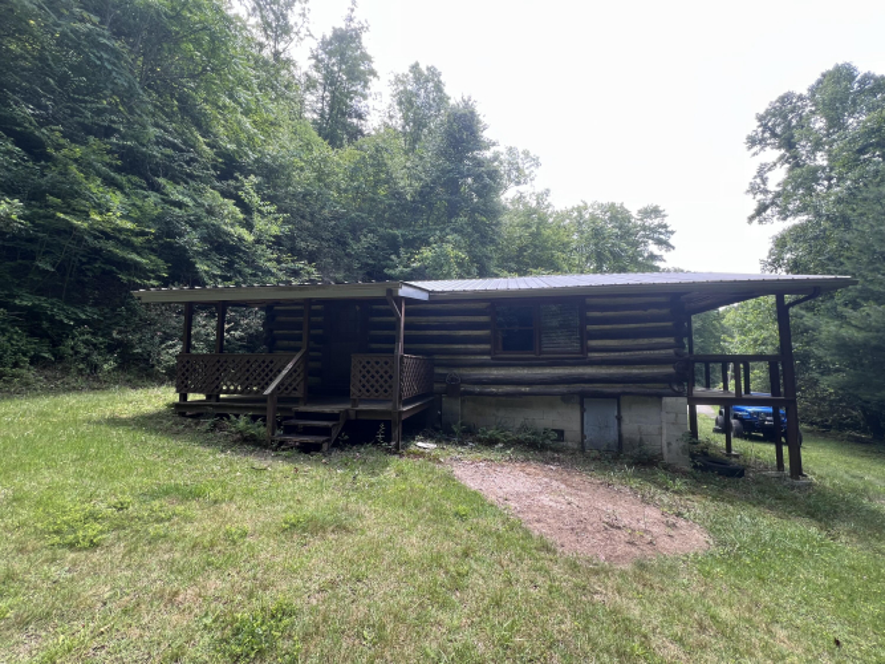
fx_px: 332
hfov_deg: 106.2
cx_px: 442
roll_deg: -0.3
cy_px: 332
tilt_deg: +5.6
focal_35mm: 13
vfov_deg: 89.9
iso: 32
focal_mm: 1.57
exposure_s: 1/126
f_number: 1.8
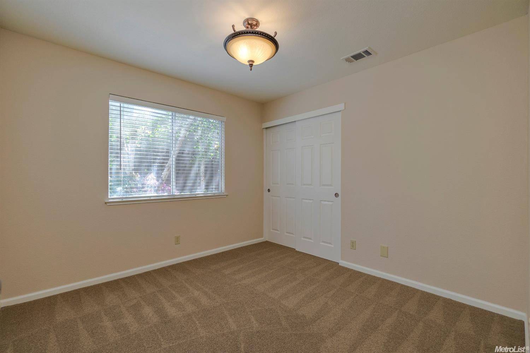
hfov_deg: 100.4
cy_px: 176
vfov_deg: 77.3
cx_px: 265
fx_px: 221
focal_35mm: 15
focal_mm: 10
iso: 100
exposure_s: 1/20
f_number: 5.6
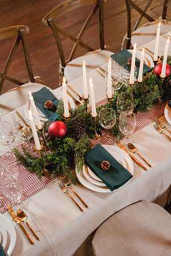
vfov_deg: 39.6
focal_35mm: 50
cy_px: 128
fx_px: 356
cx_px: 86
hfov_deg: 27.0
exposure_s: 1/60
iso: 400
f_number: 2.8
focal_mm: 50
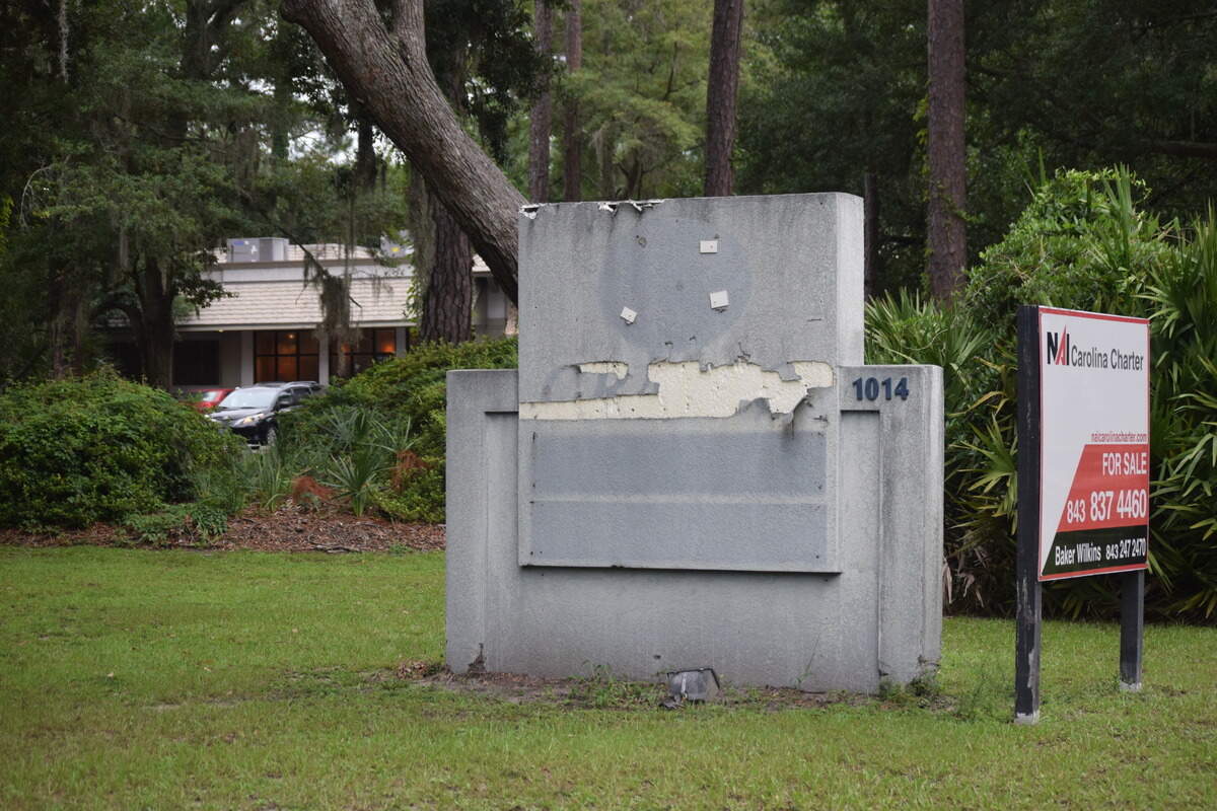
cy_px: 406
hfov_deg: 24.6
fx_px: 2789
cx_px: 608
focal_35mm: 82
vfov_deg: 16.6
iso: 800
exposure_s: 1/500
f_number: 4
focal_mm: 55
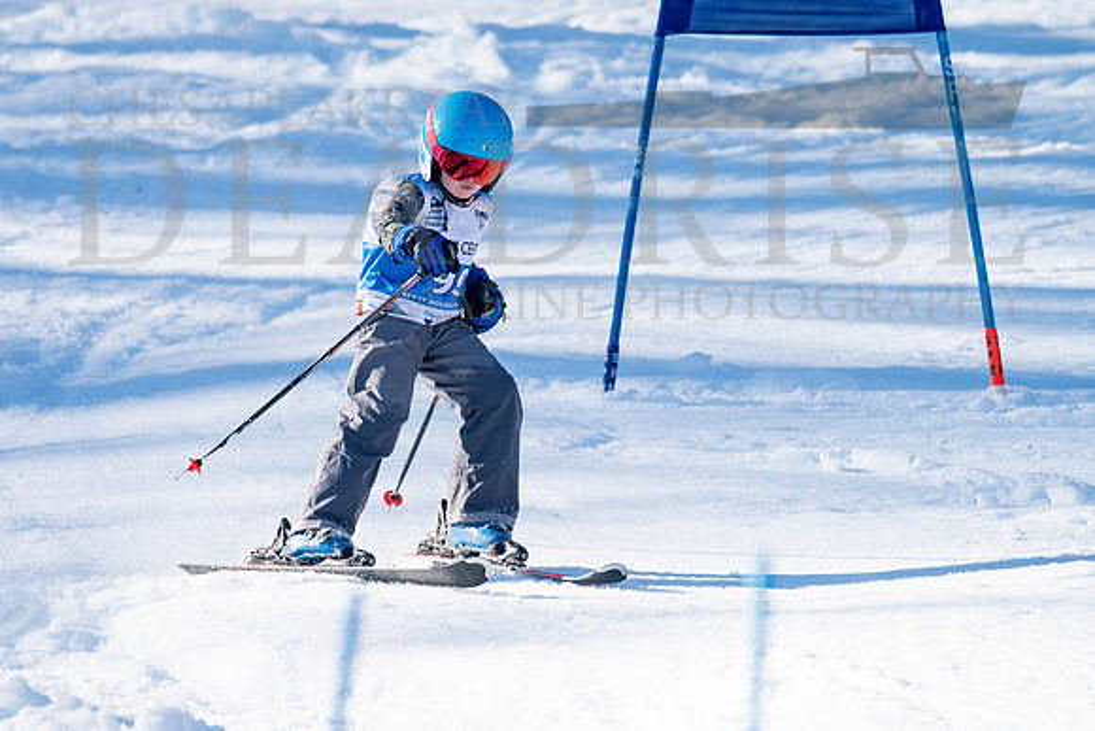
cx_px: 371
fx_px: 22522
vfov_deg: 1.9
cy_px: 289
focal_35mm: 740
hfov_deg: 2.8
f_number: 8
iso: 640
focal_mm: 560
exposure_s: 1/2000
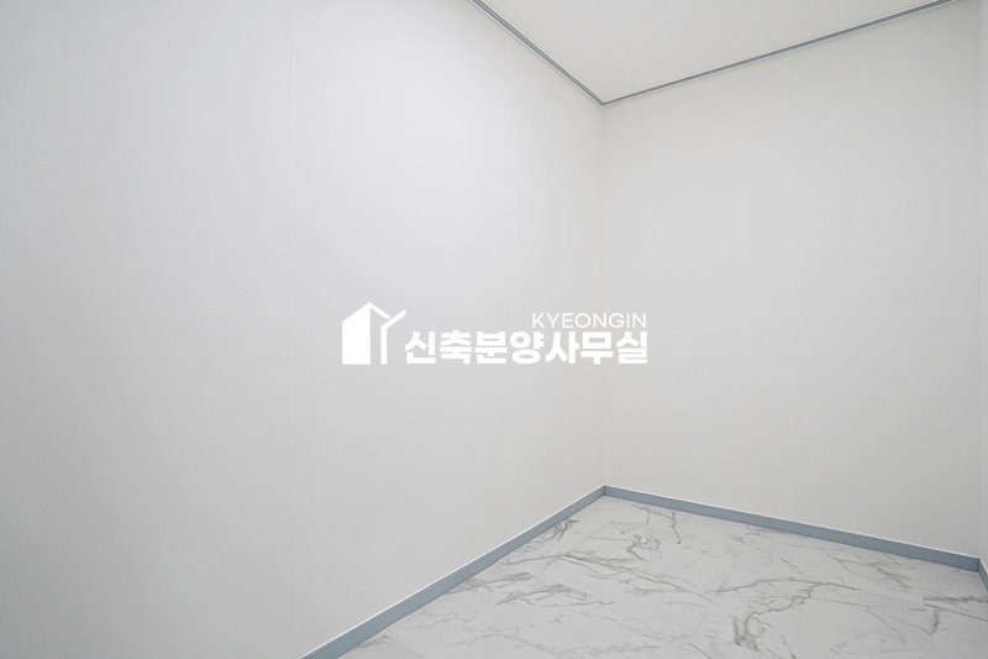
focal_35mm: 17
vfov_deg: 70.4
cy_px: 330
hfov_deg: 93.3
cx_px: 494
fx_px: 466
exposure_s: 1/160
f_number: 4
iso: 640
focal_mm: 17
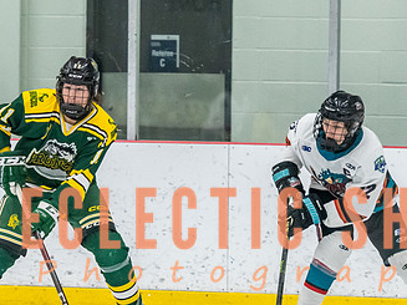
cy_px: 233
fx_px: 4501
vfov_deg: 3.9
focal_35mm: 383
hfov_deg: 5.2
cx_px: 86
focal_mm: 135
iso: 4000
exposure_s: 1/800
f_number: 2.8
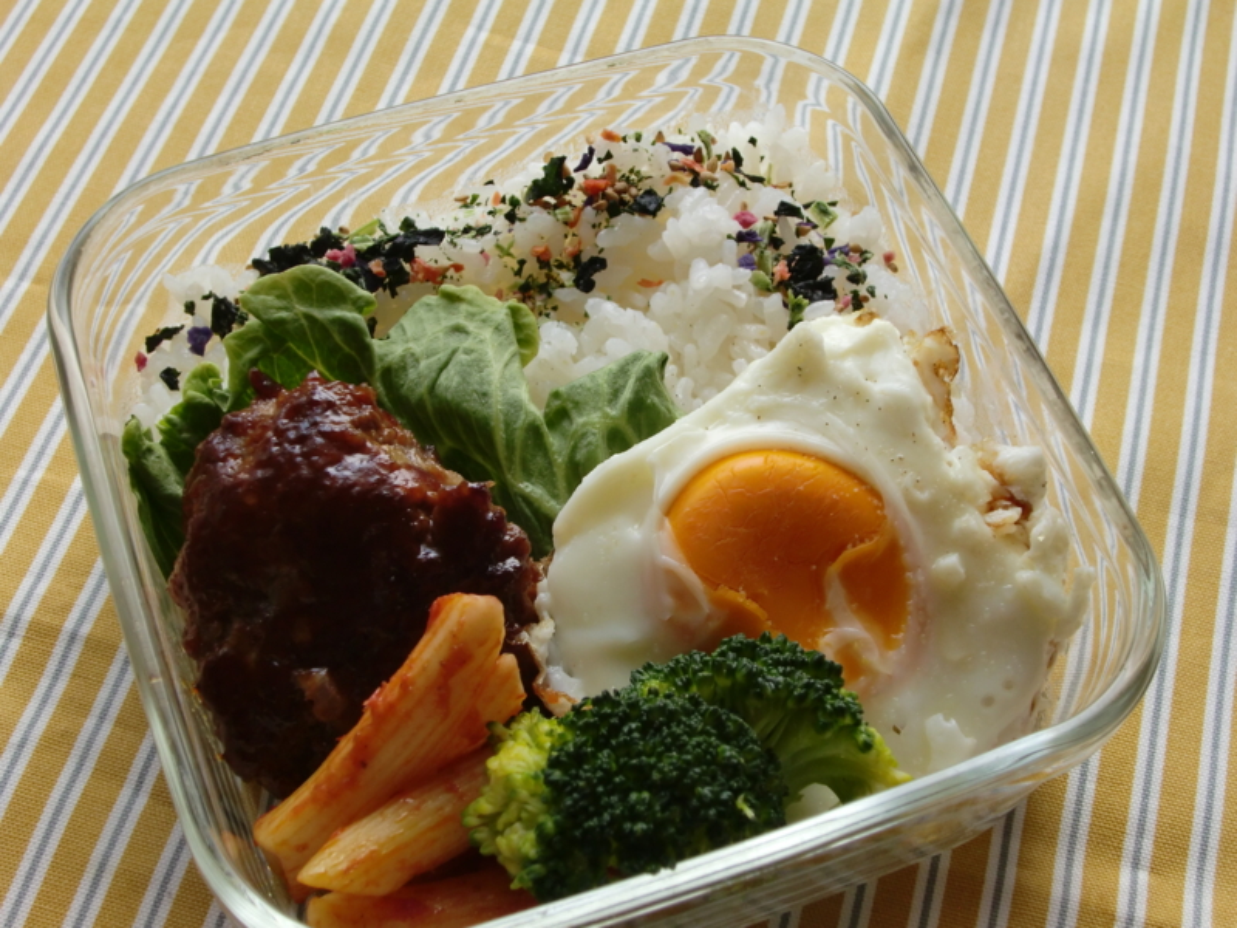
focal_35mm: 55
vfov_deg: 26.6
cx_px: 618
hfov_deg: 34.9
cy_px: 464
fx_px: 1965
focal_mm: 9.8
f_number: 3.6
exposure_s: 1/80
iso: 100
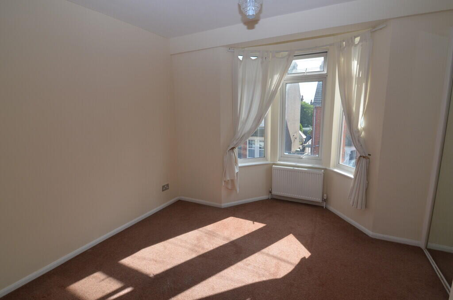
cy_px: 150
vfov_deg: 71.8
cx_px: 226
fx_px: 207
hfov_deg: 95.1
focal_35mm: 16
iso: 200
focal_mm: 11
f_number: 7.1
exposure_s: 1/200
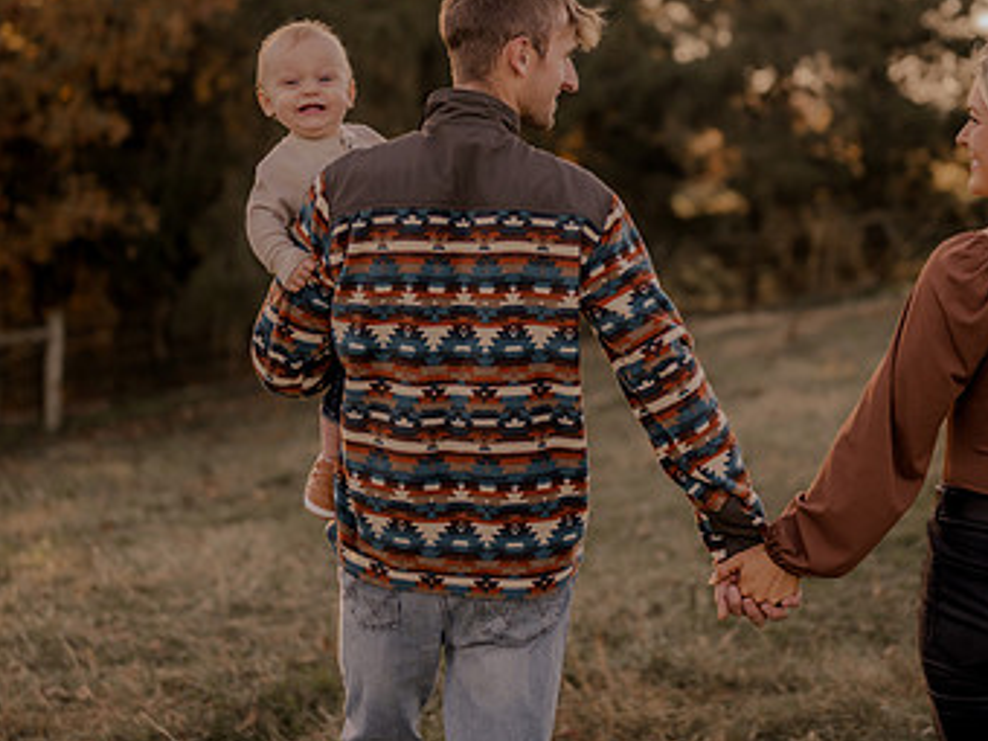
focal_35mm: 82
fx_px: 2340
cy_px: 199
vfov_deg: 17.9
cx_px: 538
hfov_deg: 23.8
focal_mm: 50
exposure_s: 1/1250
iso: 250
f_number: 1.8
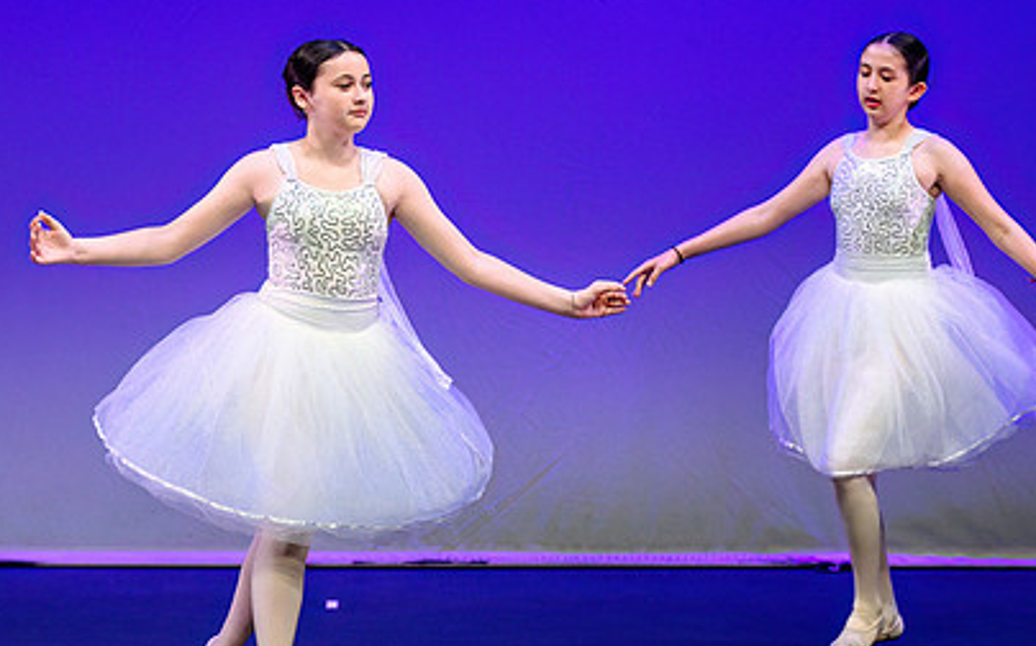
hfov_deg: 7.1
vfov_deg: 4.4
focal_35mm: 295
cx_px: 423
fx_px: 8325
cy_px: 271
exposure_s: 1/640
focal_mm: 150
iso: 1600
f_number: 2.8
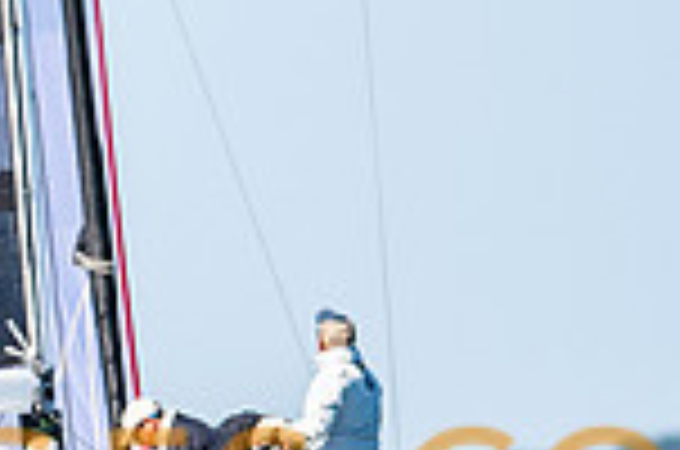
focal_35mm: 1733
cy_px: 461
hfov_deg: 1.2
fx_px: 32665
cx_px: -437
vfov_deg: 0.8
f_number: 5
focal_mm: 300
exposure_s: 1/2500
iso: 250
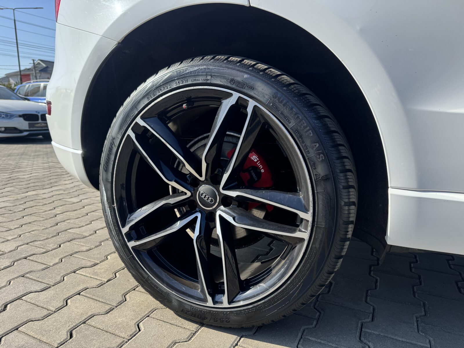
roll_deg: -0.2
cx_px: 232
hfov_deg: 71.6
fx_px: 322
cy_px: 174
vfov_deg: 56.8
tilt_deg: -10.1
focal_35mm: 24
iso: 80
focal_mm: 6.76
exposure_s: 1/1818
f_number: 1.78
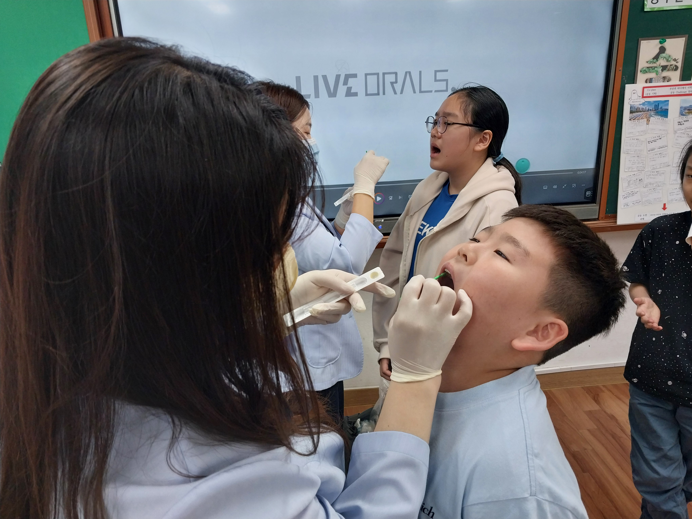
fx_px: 520
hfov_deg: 67.3
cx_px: 346
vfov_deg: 53.1
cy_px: 260
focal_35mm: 26
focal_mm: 4
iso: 50
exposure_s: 1/50
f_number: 1.8
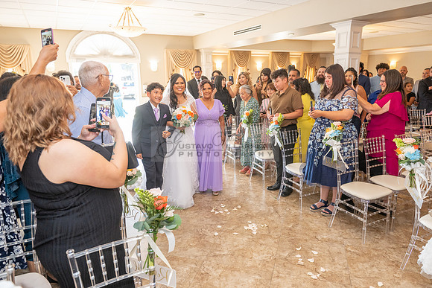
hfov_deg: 69.4
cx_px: 216
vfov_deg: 49.6
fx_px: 312
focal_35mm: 26
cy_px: 144
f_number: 5
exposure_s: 1/200
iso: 1250
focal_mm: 26
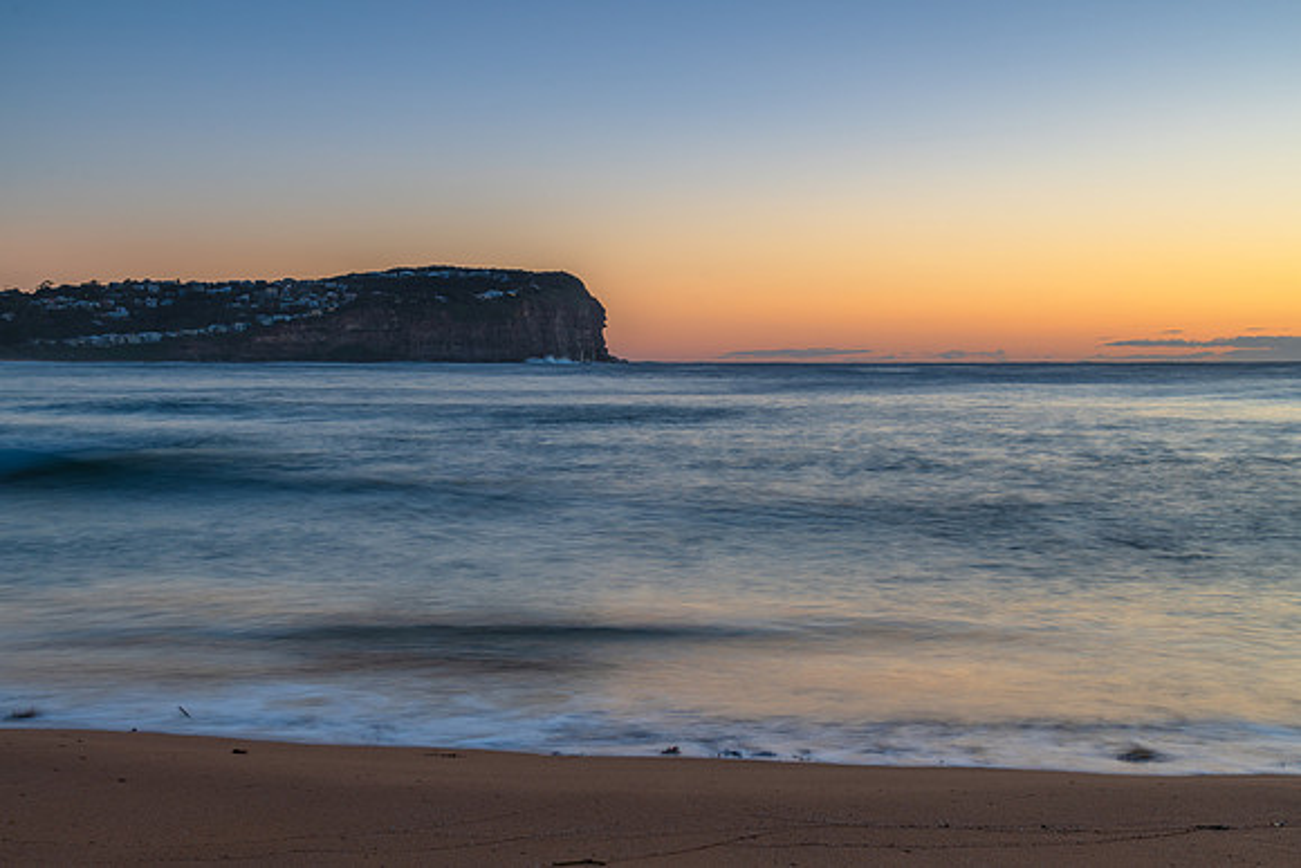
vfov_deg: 28.4
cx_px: 650
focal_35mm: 47
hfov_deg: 41.5
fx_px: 1717
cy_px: 434
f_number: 8
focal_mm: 46
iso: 100
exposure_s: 2.5
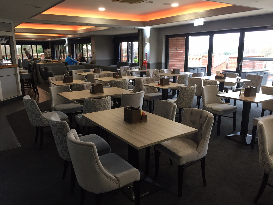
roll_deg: +0.3
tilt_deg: -13.2
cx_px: 136
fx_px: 229
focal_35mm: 29
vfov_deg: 48.2
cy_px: 102
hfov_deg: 61.7
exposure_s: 1/33
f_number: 2.2
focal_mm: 4.15
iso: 125
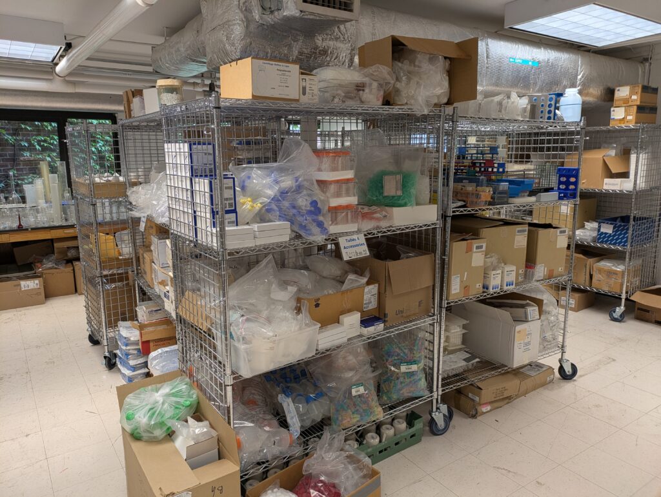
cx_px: 330
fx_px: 478
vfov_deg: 54.9
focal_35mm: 25
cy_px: 248
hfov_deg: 69.4
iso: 55
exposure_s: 1/40
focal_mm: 5.43
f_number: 1.89
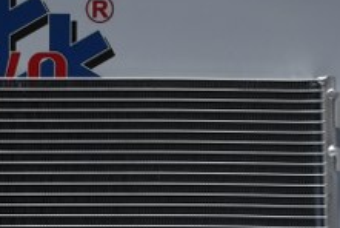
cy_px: 276
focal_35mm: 122
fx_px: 1154
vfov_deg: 11.1
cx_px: -3
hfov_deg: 16.4
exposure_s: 1/50
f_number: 4.8
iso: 450
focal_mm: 30
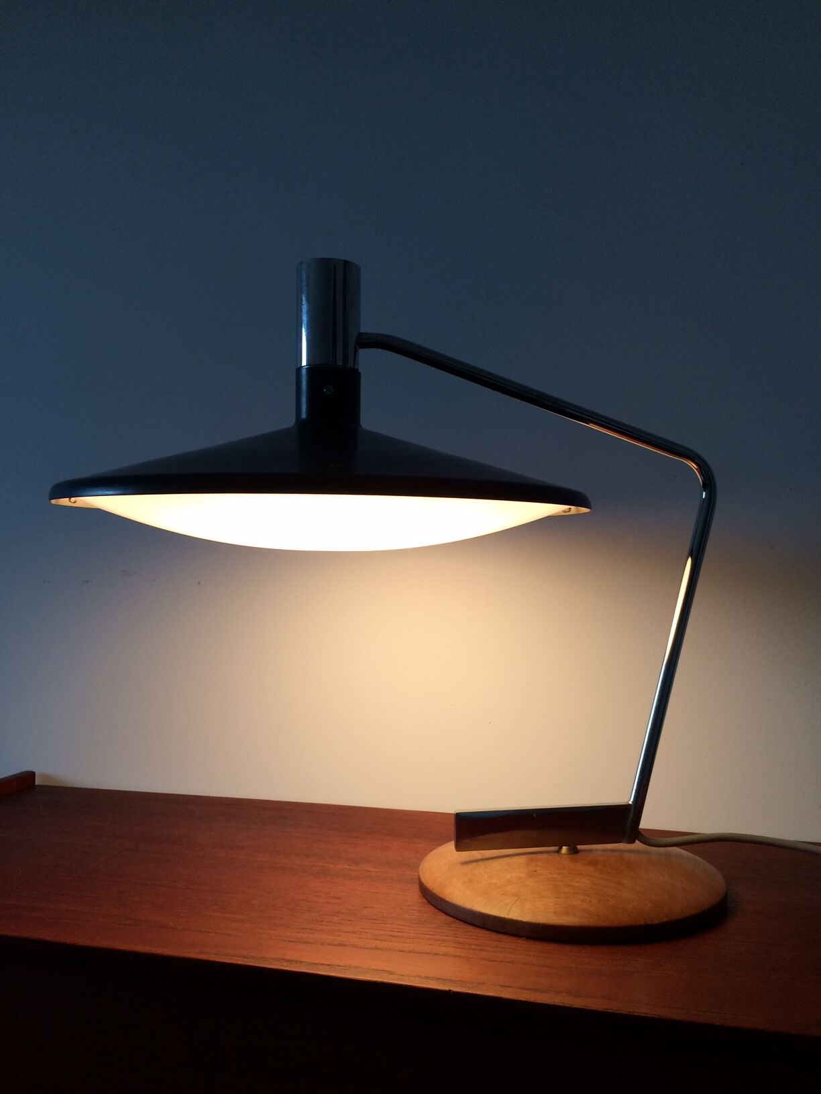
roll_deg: +0.9
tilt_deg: +0.7
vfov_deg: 61.7
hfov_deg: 48.2
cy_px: 547
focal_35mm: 29
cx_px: 410
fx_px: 917
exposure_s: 1/33
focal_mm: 4.15
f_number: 2.2
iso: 32
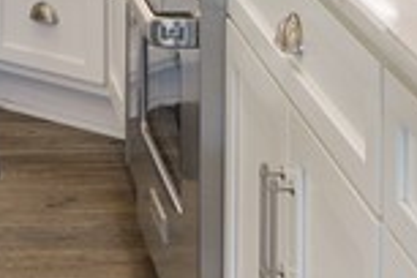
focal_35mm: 163
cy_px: -447
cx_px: -114
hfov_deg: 12.3
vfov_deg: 7.7
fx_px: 1888
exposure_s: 1/13
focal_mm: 23
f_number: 4
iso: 400
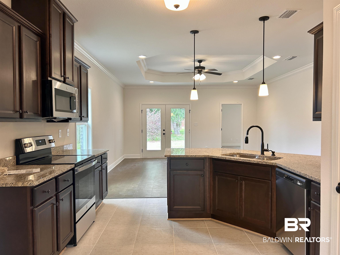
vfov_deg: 53.1
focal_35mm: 26
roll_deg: +0.1
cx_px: 170
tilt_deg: -1.8
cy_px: 128
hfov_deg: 67.3
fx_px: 255
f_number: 1.5
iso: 100
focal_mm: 5.7
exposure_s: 1/120
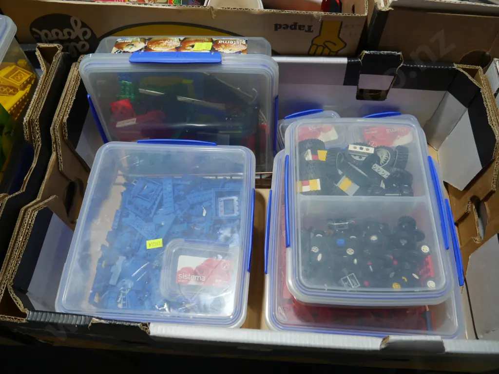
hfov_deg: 63.4
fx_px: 404
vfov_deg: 49.7
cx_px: 250
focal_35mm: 28
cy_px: 187
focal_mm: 14
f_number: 3.5
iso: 200
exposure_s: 1/80
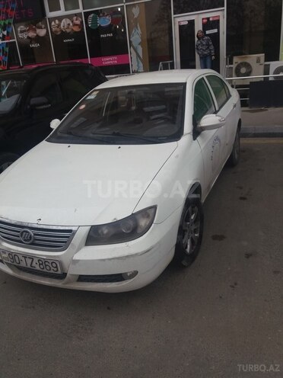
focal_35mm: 28
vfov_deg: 63.4
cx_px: 142
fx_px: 305
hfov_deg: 49.7
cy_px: 189
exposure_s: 1/446
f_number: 1.9
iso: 64
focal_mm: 3.7
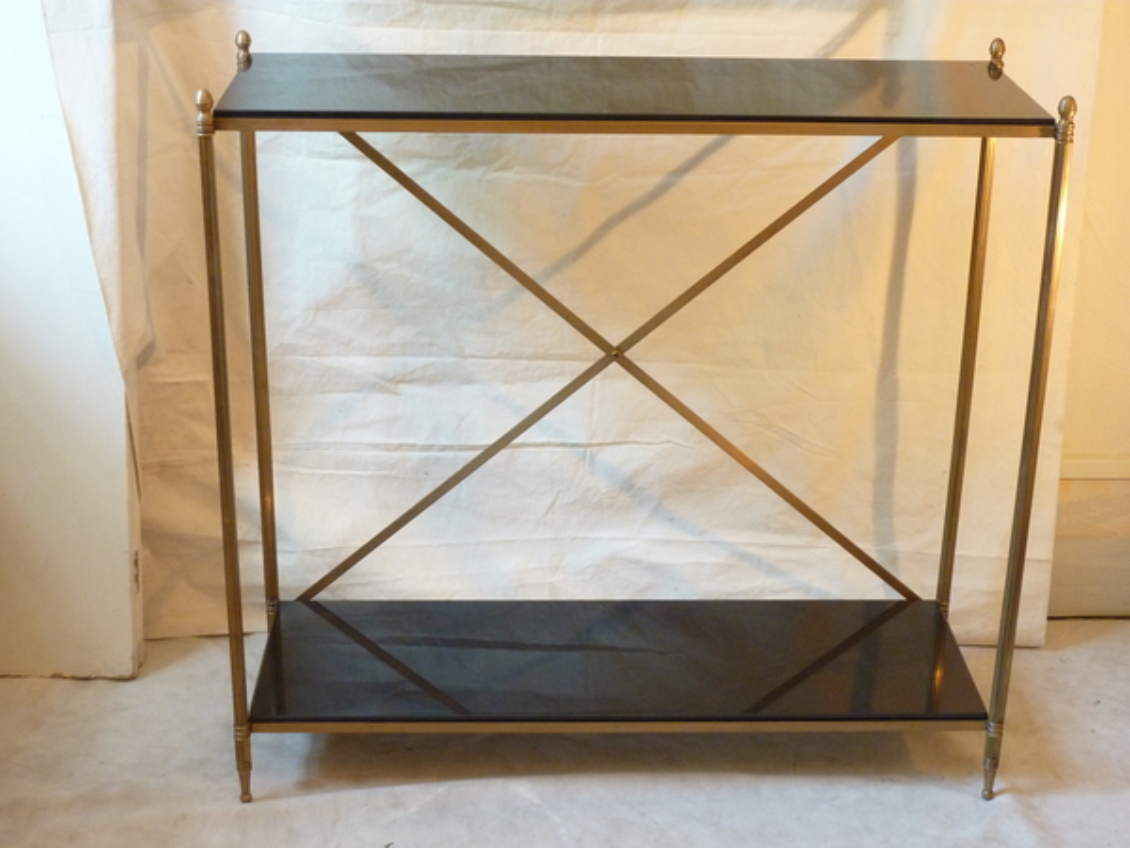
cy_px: 424
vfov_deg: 26.6
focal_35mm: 55
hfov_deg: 34.9
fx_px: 1795
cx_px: 565
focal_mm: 9.1
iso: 400
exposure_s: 1/20
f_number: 3.9
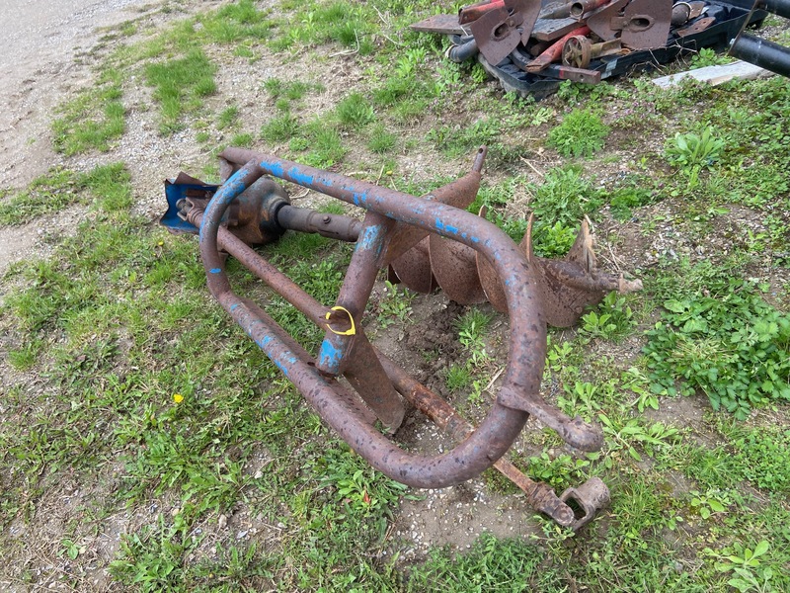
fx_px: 593
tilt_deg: -43.6
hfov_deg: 67.3
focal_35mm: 26
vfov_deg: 53.1
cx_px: 395
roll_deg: +11.1
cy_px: 296
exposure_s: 1/451
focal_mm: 4.25
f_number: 1.8
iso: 32
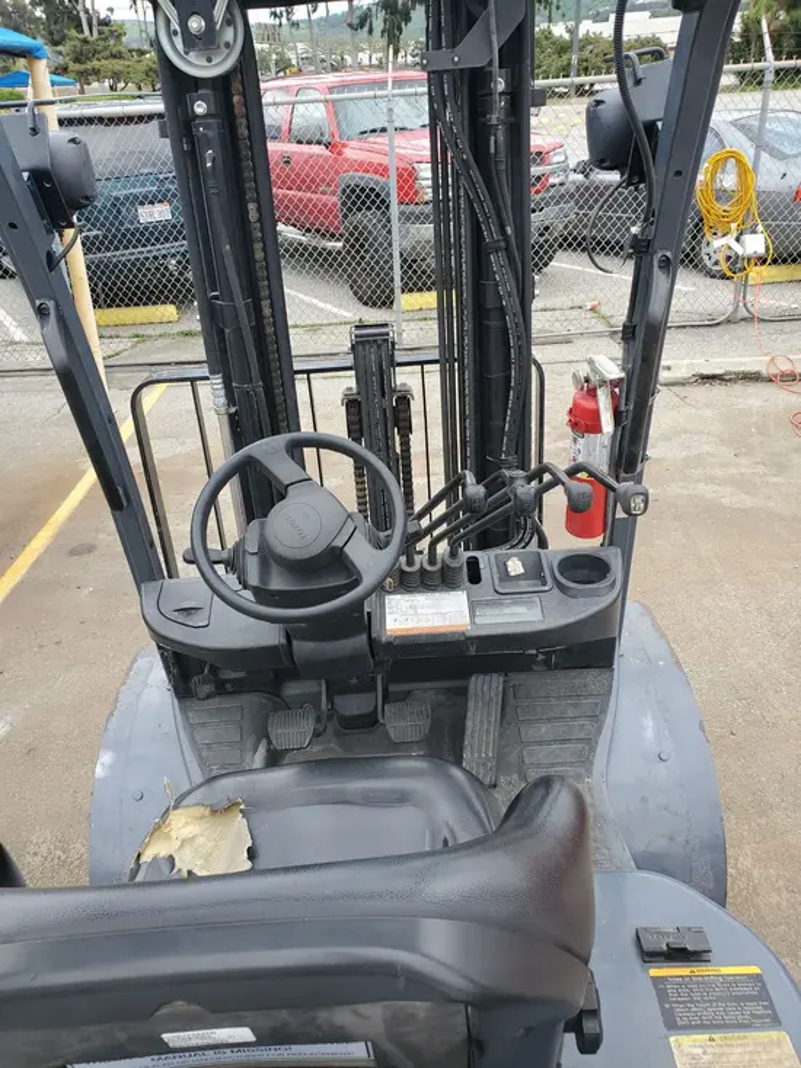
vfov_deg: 67.3
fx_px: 802
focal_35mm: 26
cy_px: 534
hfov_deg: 53.1
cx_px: 400
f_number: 2.4
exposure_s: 1/184
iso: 50
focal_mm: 4.3
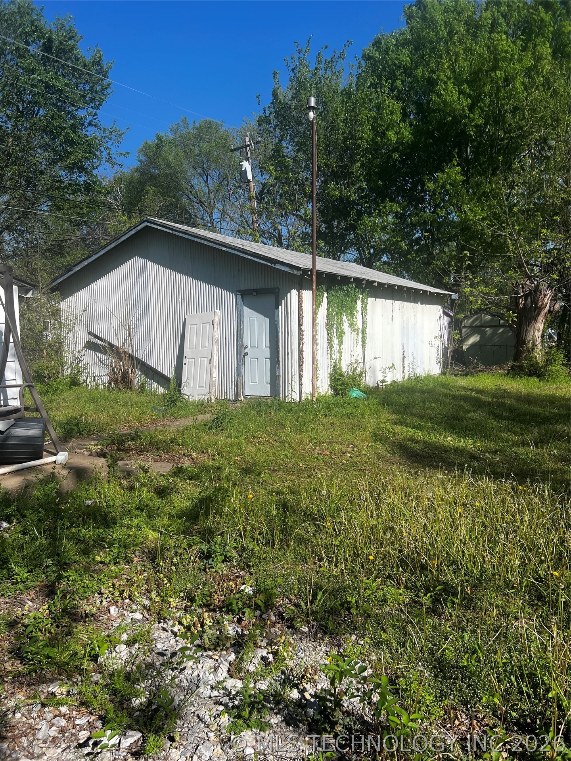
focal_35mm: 26
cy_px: 380
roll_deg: +1.3
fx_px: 572
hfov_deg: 53.1
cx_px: 286
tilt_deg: -3.7
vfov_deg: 67.3
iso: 50
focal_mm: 5.7
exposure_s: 1/4444
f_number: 1.5
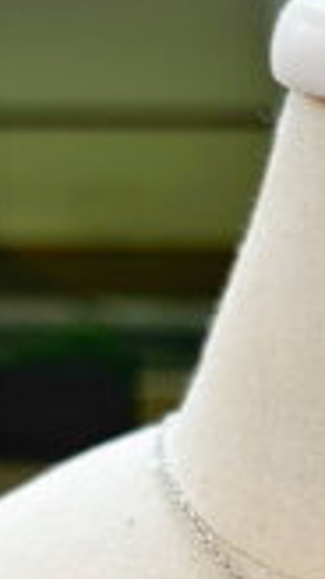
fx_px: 1412
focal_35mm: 92
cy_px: 493
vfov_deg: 22.7
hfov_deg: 12.3
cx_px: 530
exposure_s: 1/100
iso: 100
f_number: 1.6
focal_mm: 5.96
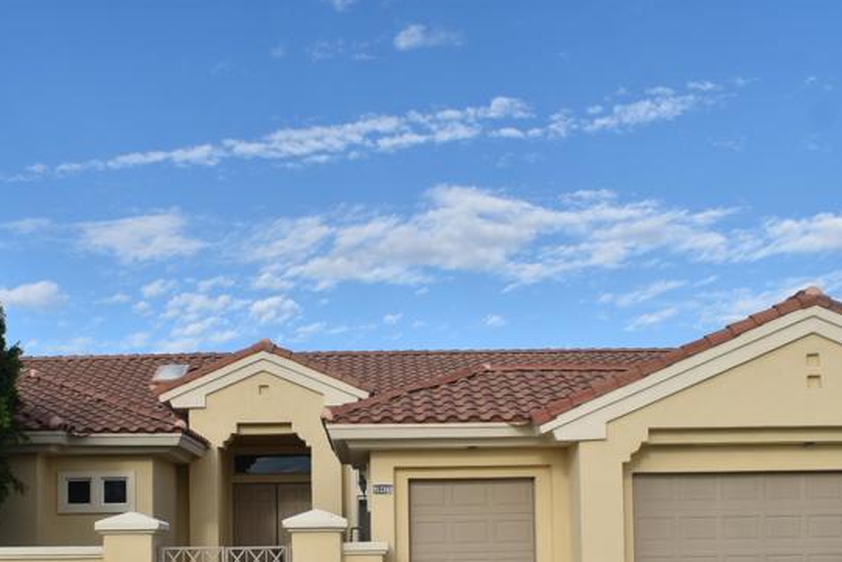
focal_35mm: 51
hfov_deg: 38.8
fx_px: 1193
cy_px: 496
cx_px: 368
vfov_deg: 25.7
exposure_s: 1/250
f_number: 8
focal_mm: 18
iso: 100
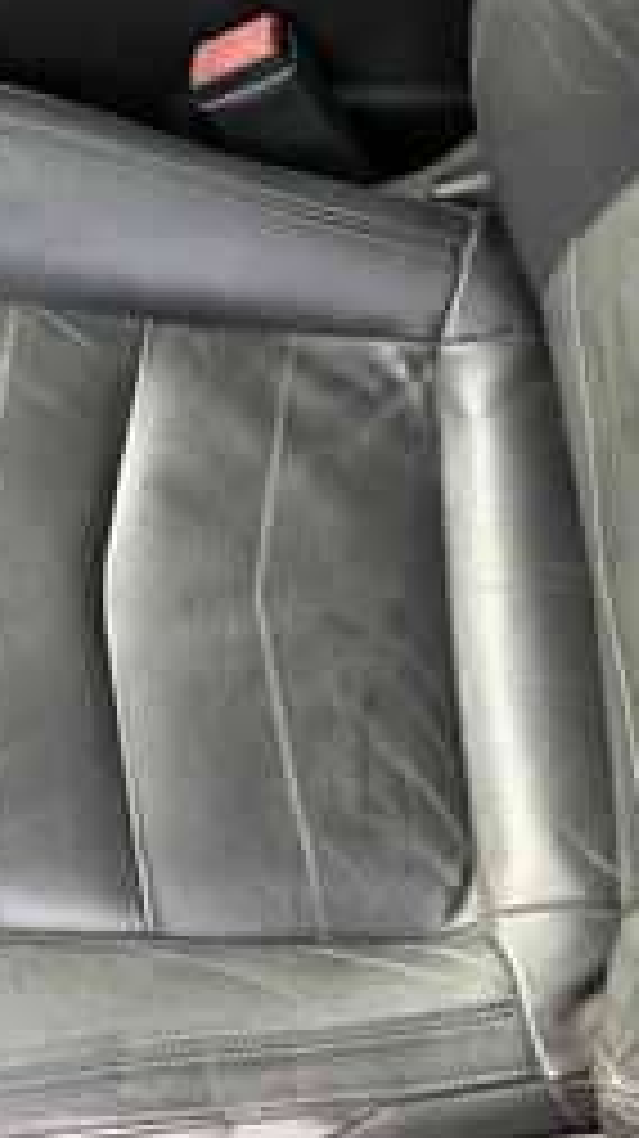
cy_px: 589
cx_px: 9
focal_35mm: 50
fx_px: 1509
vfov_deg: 41.3
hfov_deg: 23.0
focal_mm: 3
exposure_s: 1/122
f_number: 1.8
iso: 50
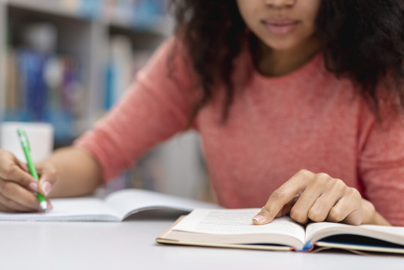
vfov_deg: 16.1
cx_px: 202
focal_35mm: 85
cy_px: 135
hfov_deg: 23.9
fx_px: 954
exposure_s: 1/100
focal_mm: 85
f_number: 2.8
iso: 160
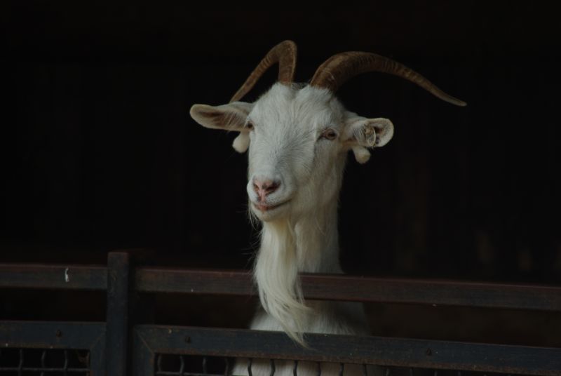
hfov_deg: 6.0
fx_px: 5384
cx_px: 280
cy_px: 188
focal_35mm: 345
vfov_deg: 4.0
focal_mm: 230
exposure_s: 1/180
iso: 100
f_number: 5.6
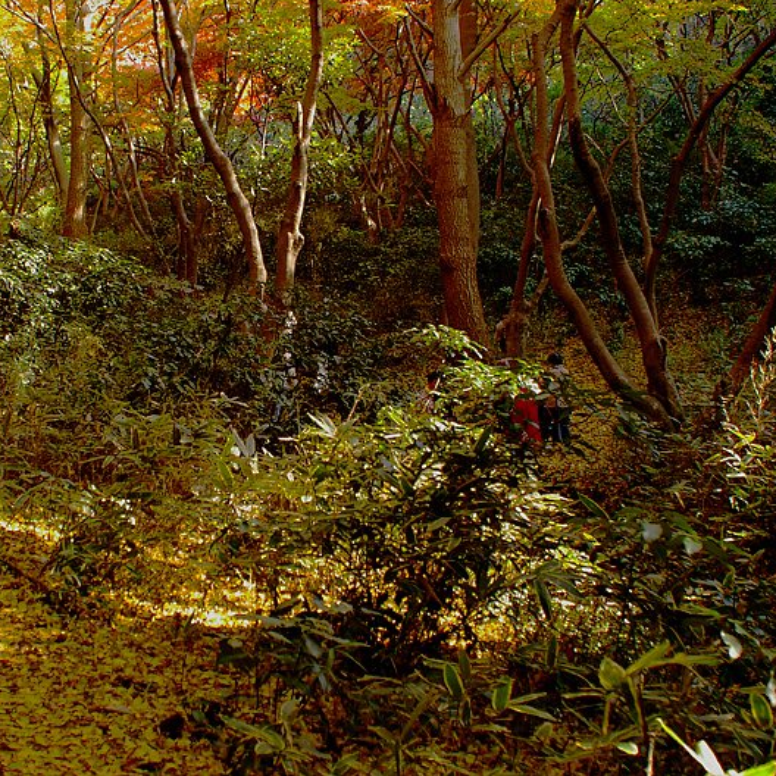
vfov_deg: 31.6
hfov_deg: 31.3
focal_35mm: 54
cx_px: 247
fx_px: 1370
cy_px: 387
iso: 400
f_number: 4
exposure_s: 1/60
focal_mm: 28
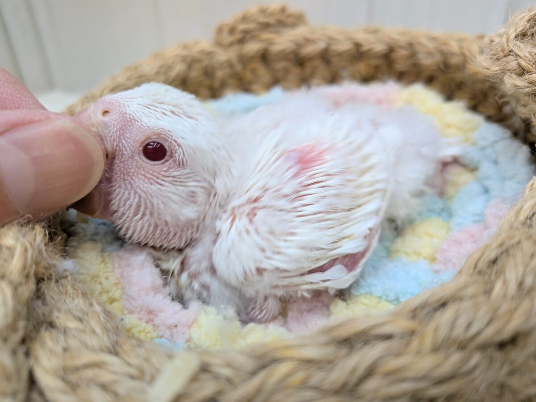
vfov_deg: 56.8
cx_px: 268
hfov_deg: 71.6
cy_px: 201
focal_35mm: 24
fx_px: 372
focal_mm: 4.53
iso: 94
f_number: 1.7
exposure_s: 1/100
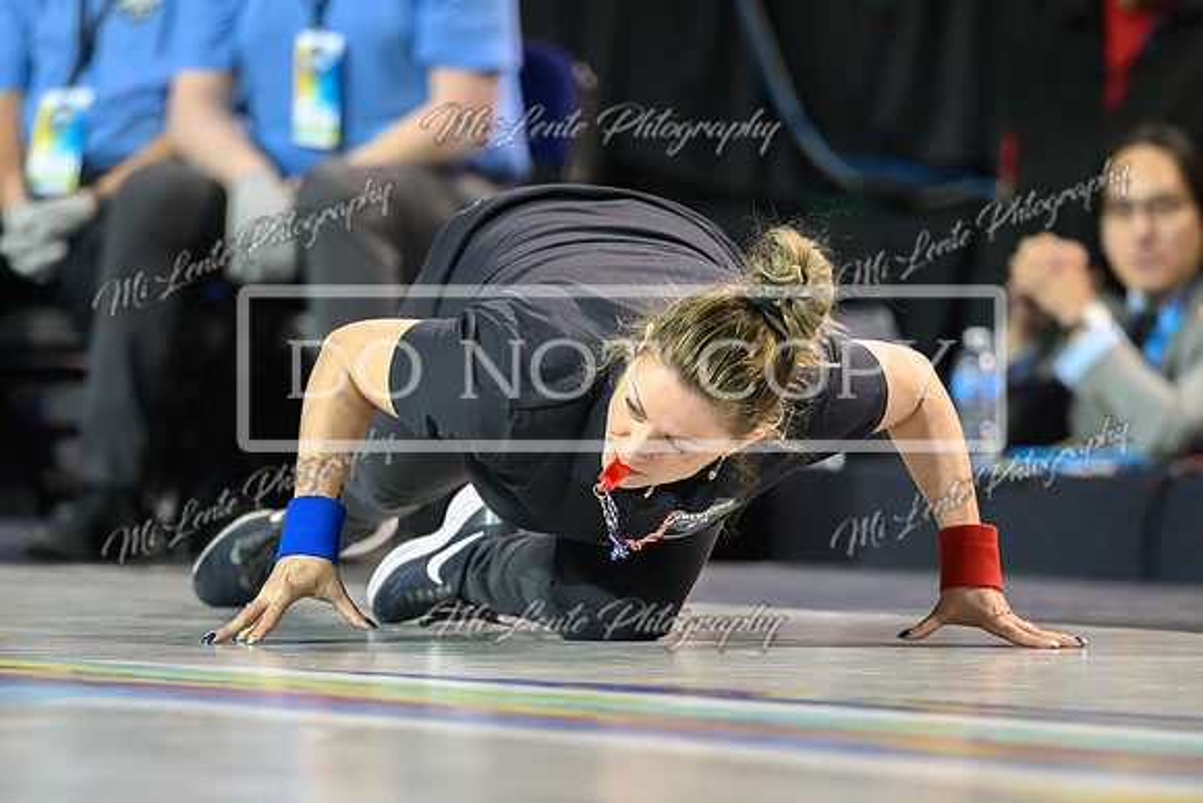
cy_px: 435
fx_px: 11481
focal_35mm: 343
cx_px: 550
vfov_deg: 4.0
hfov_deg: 6.0
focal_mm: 200
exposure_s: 1/800
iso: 5000
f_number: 2.8
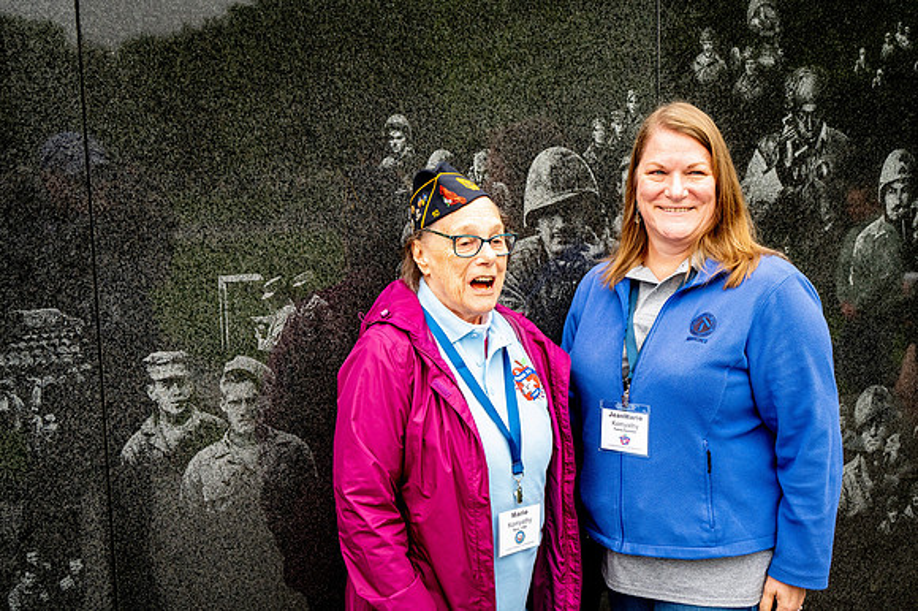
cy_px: 306
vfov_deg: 33.4
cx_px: 459
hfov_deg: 48.5
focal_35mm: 40
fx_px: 1019
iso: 2500
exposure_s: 1/640
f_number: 8
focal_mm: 40
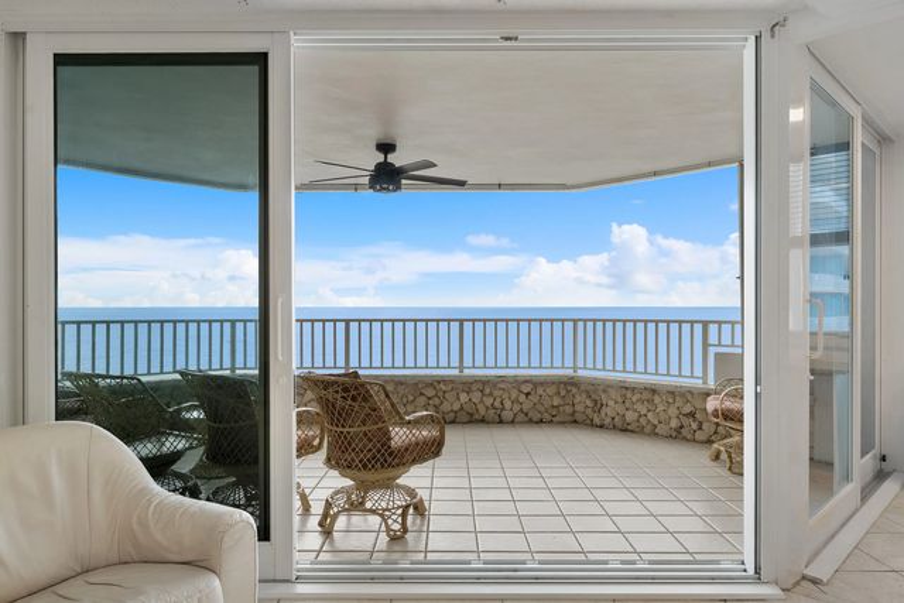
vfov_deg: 55.8
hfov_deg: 76.8
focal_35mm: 23
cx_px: 452
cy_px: 302
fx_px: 570
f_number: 8
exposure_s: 1/80
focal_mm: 22.7
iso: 500
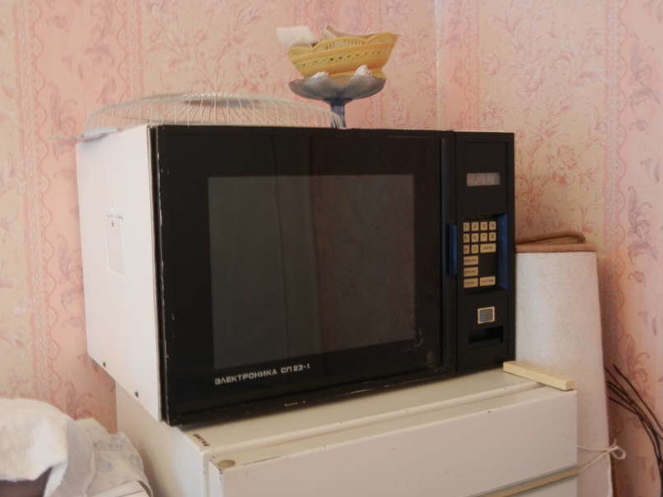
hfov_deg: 49.0
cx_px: 322
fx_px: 728
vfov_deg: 37.7
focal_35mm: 38
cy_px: 244
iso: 200
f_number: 3.5
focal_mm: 5.4
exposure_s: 1/3.4
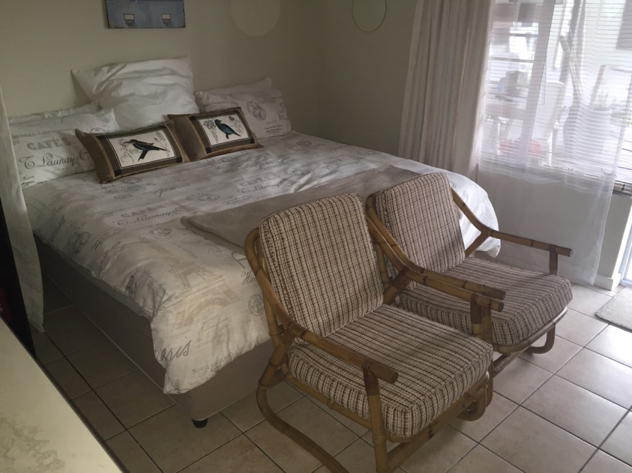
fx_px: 529
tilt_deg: -22.6
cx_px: 316
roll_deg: -1.1
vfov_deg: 48.2
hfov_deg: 61.7
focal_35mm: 29
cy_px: 236
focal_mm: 4.15
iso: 125
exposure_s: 1/16
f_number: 2.2
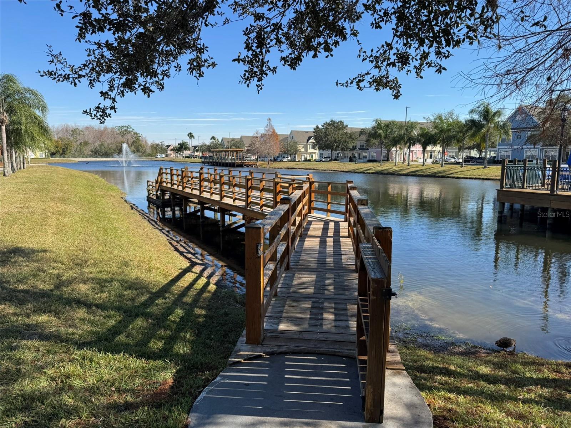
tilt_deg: -5.8
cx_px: 286
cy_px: 214
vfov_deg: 56.8
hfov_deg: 71.6
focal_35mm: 24
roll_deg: +0.7
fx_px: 396
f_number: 1.78
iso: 80
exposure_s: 1/2833
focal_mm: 6.76
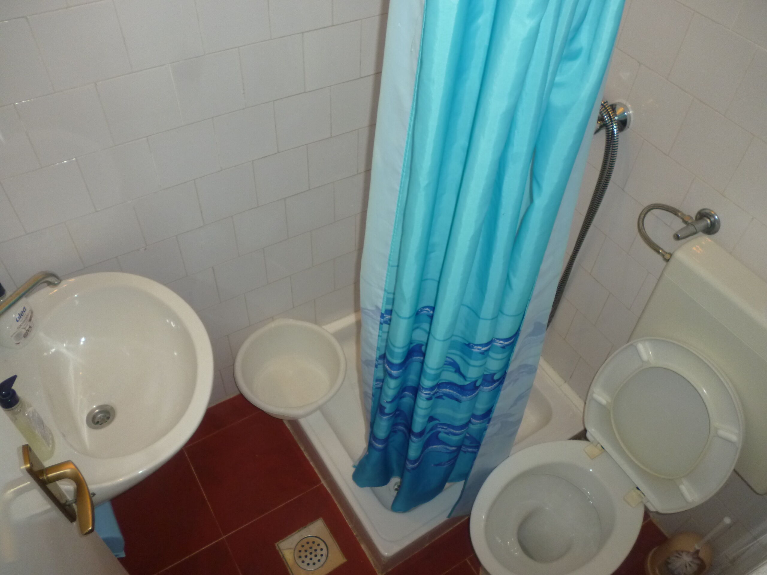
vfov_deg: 49.7
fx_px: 620
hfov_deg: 63.4
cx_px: 384
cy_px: 288
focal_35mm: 28
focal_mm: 5
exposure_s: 1/60
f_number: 3.1
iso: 160
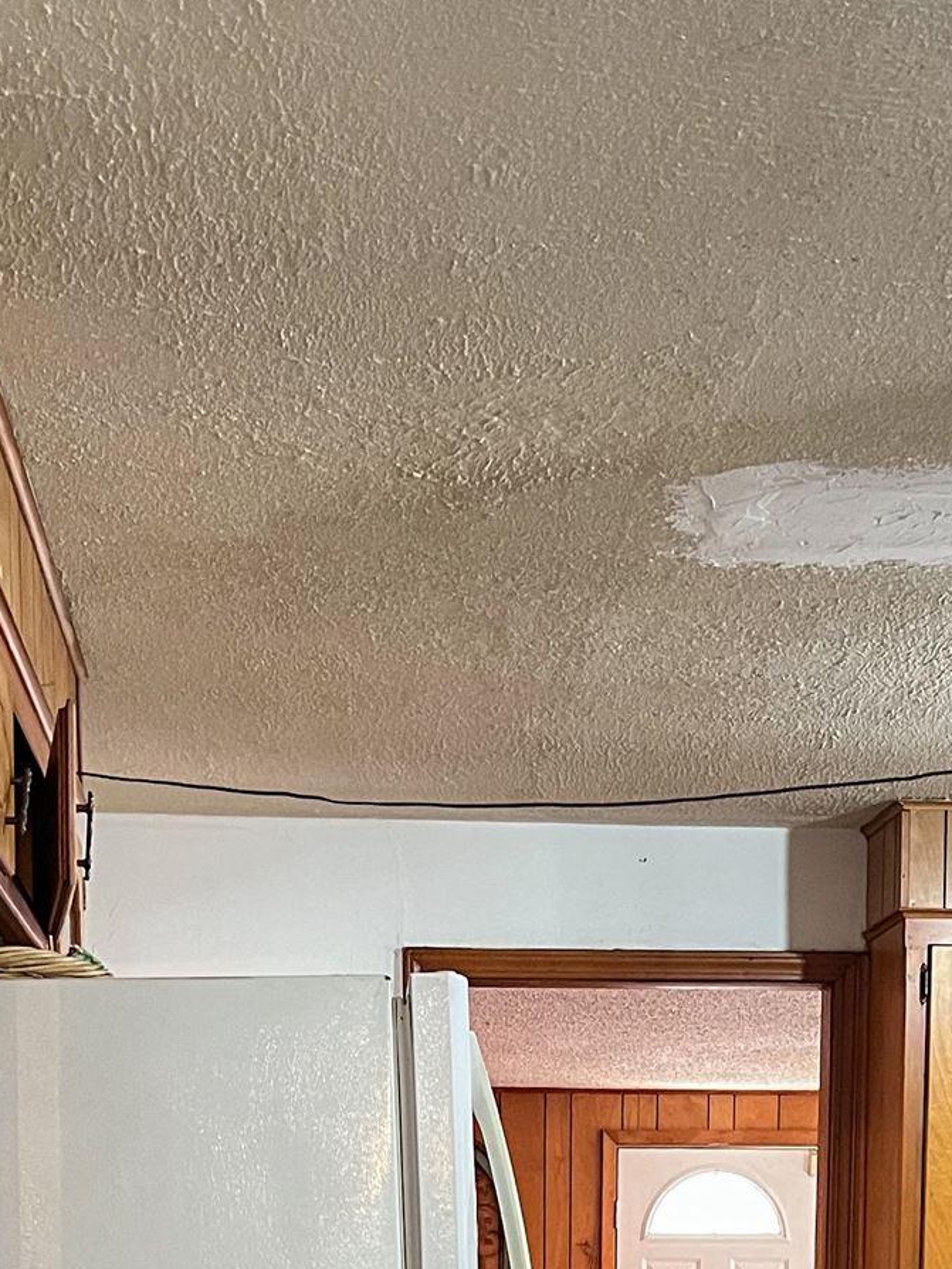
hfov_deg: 21.9
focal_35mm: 67
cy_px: 1614
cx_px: 553
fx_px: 2456
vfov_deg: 25.3
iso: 320
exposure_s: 1/60
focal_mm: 5.7
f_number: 1.5
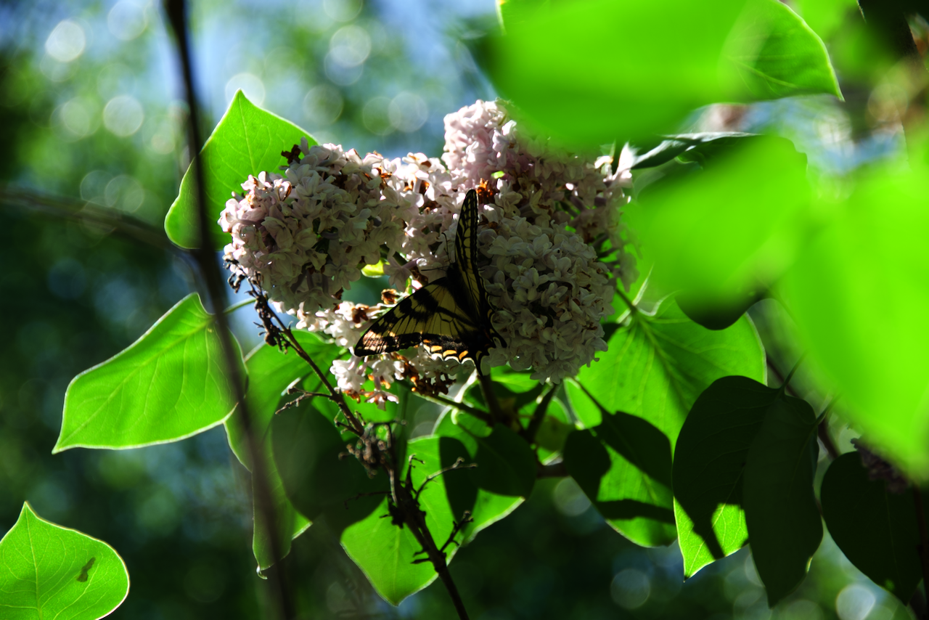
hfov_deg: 10.2
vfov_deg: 6.8
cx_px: 464
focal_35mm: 202
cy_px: 310
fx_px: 5226
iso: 250
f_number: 8
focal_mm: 135
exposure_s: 1/250
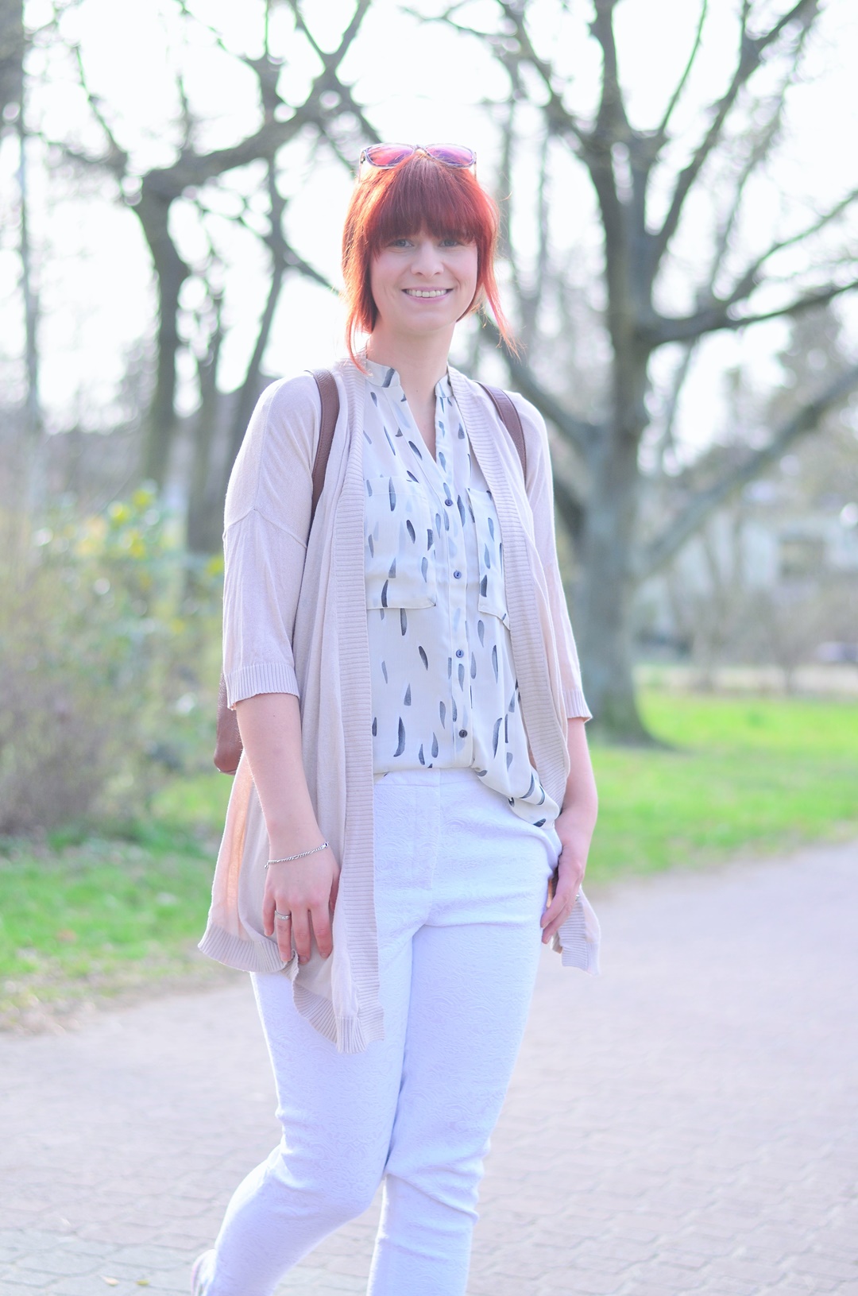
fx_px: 2694
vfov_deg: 27.0
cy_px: 648
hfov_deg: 18.1
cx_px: 429
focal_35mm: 75
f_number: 2.2
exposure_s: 1/800
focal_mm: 50
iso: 200
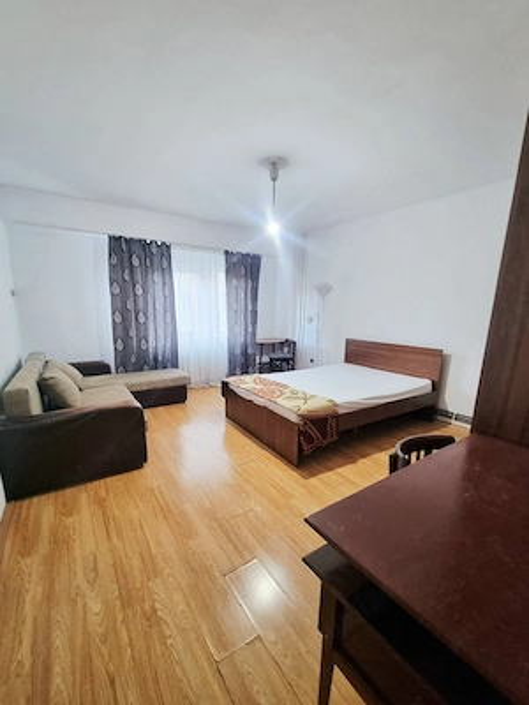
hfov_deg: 89.9
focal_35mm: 13
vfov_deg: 106.2
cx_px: 264
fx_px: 265
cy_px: 352
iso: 500
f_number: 2.2
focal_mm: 2.2
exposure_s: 1/33
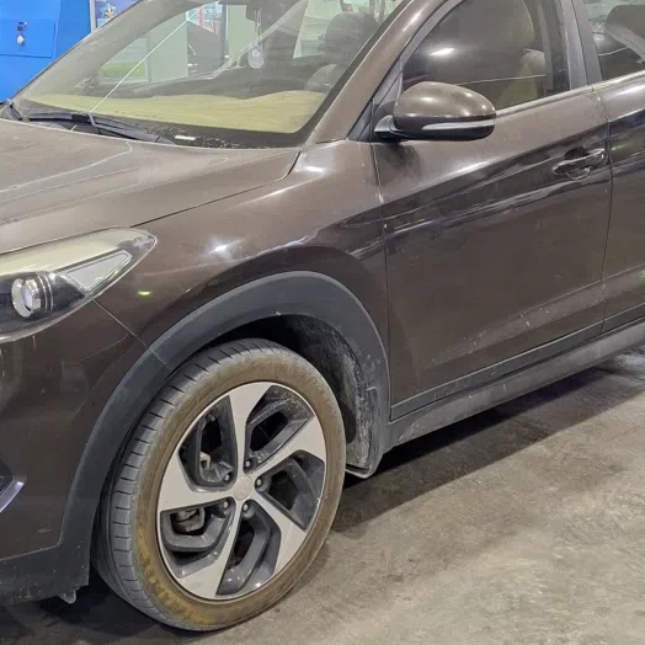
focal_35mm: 53
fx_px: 1117
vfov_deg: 32.0
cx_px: 267
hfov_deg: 32.1
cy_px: 222
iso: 160
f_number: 1.8
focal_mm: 5.54
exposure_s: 1/50
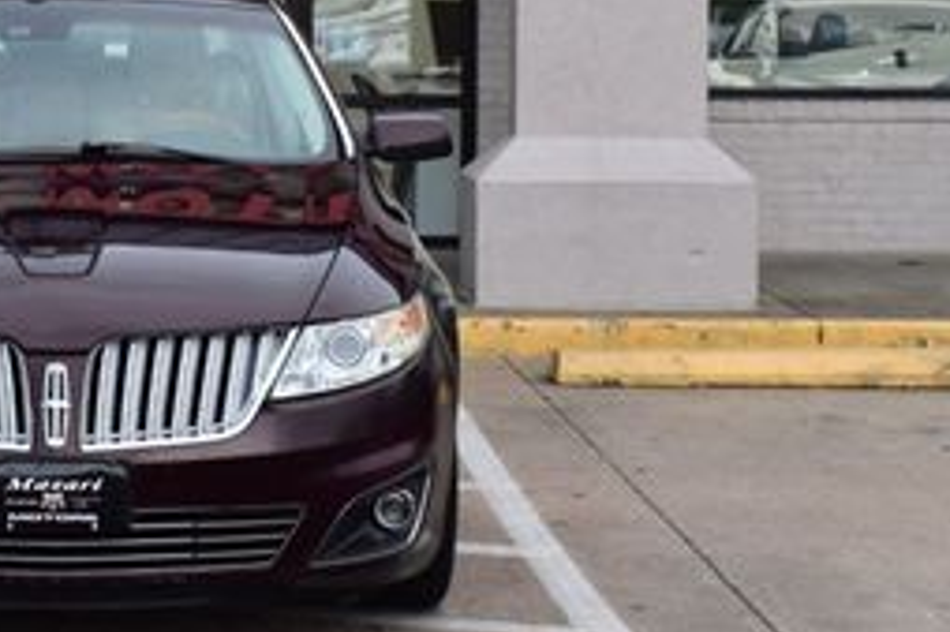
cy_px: 123
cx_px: 30
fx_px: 3092
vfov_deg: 11.6
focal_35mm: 117
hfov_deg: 17.1
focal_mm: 31
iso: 400
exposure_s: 1/80
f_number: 8
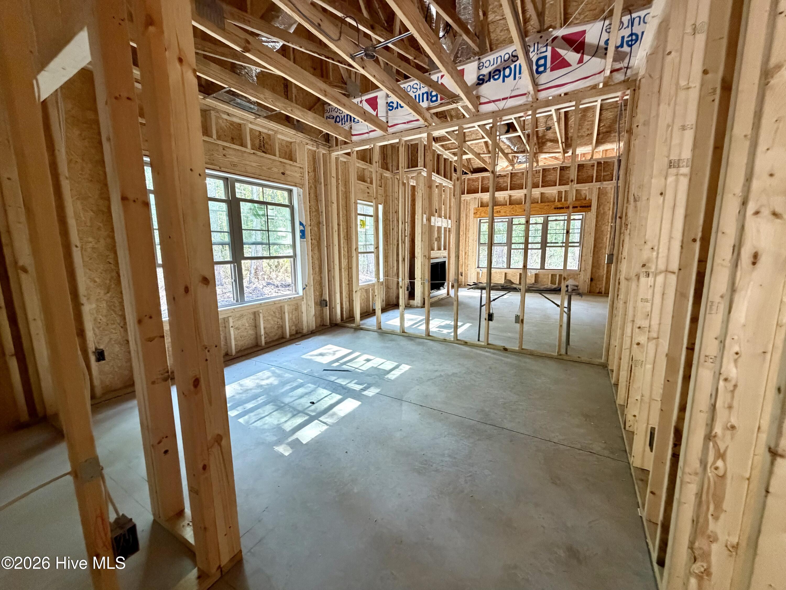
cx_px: 393
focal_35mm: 14
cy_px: 295
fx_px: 318
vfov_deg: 85.7
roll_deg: +0.3
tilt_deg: -8.2
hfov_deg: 102.1
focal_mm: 2.22
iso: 640
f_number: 2.2
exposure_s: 1/60
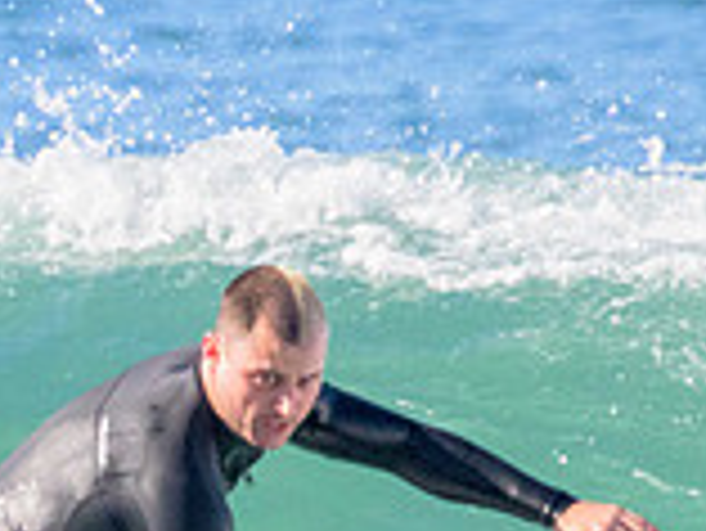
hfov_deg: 0.5
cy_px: 757
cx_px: -37
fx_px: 79398
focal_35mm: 3890
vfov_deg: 0.4
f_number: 11
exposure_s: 1/2000
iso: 2000
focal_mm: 800
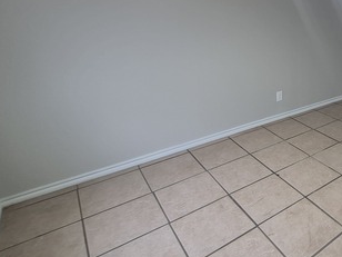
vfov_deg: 49.5
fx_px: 267
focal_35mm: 27
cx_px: 329
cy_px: 67
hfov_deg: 53.8
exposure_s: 1/60
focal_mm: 1.74
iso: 80
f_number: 2.2
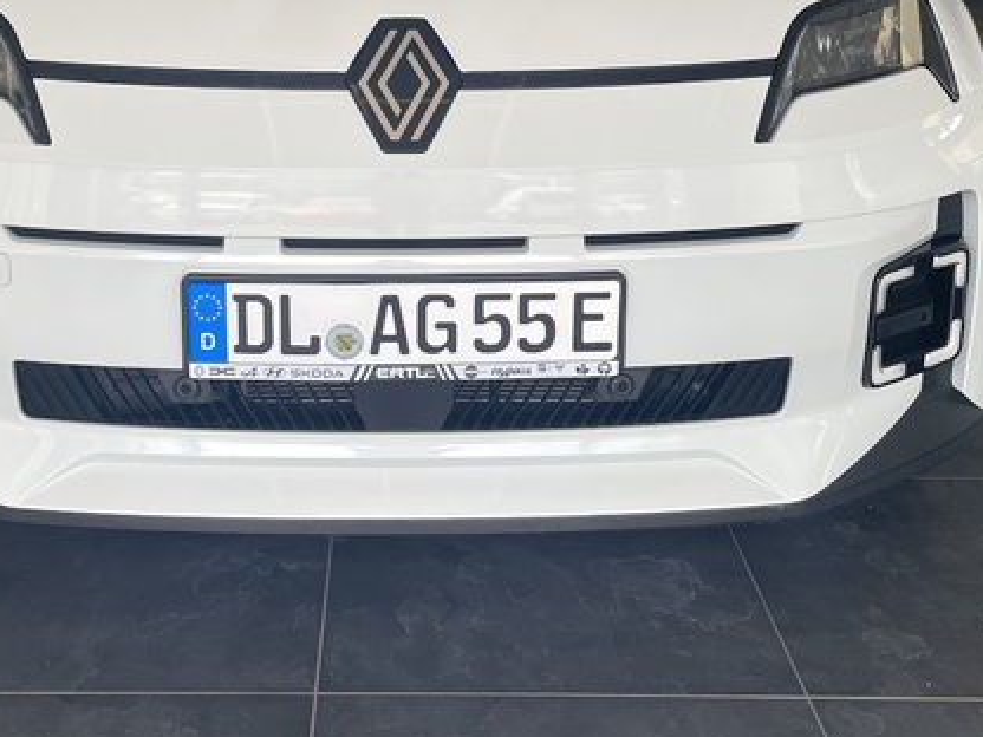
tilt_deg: -13.0
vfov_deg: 28.4
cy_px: 137
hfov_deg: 38.0
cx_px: 390
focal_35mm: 50
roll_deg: +0.1
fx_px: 1420
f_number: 1.6
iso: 50
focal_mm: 4.2
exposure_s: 1/729
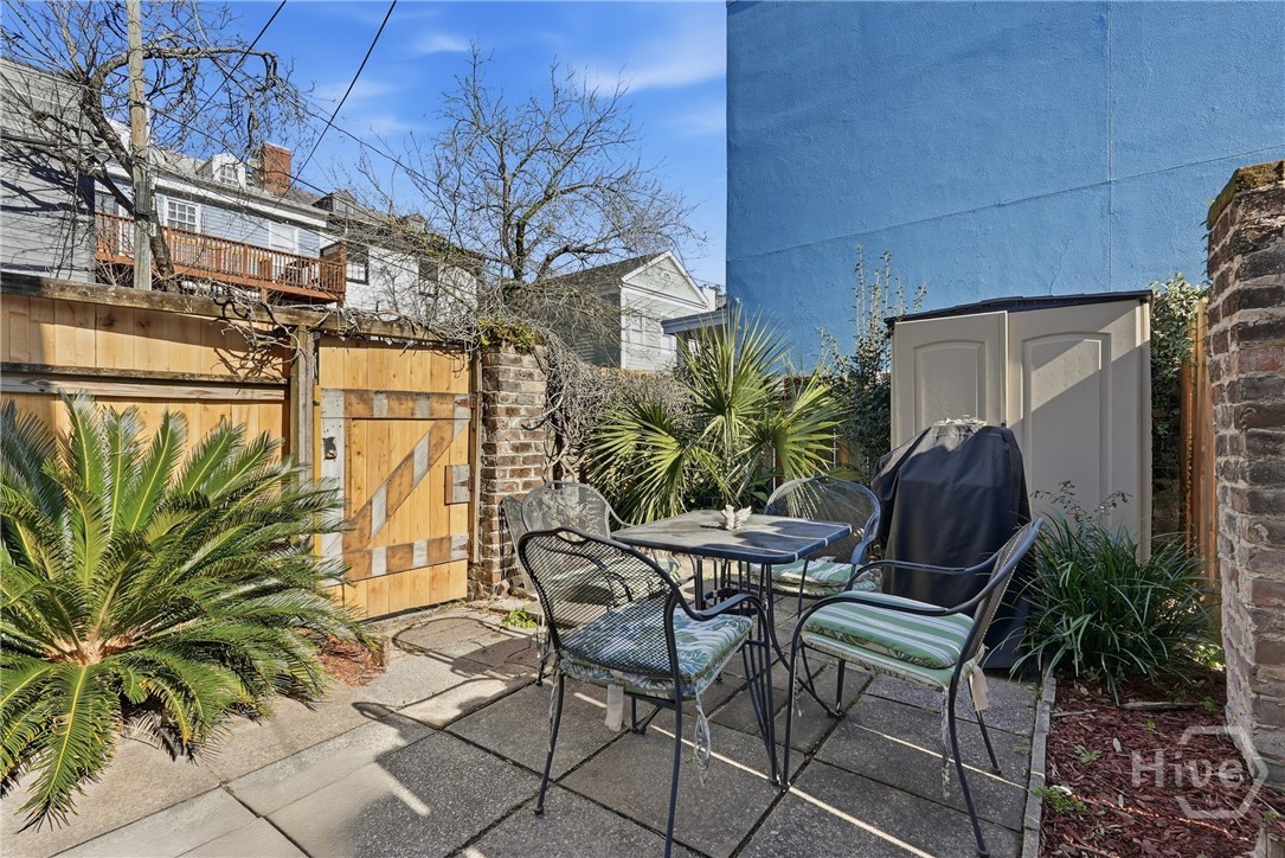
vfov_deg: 73.8
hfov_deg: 96.7
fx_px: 571
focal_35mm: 16
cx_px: 642
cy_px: 429
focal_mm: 16
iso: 320
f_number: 9
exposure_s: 1/8000
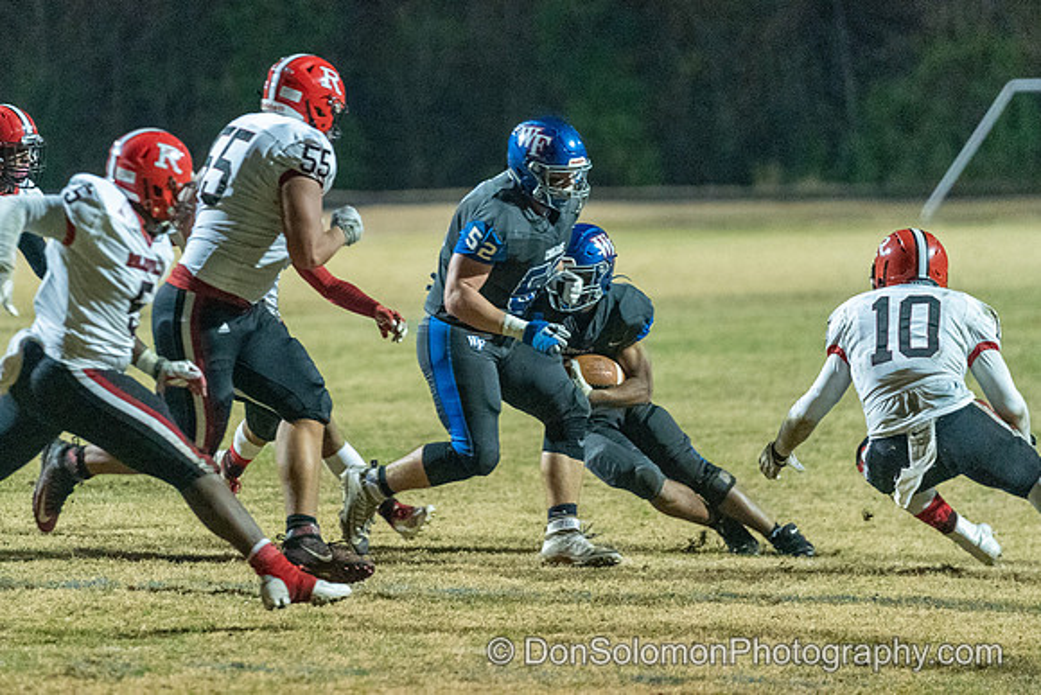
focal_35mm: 249
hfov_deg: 8.3
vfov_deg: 5.5
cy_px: 258
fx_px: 7195
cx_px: 434
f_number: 2.8
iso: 10000
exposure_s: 1/800
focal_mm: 198
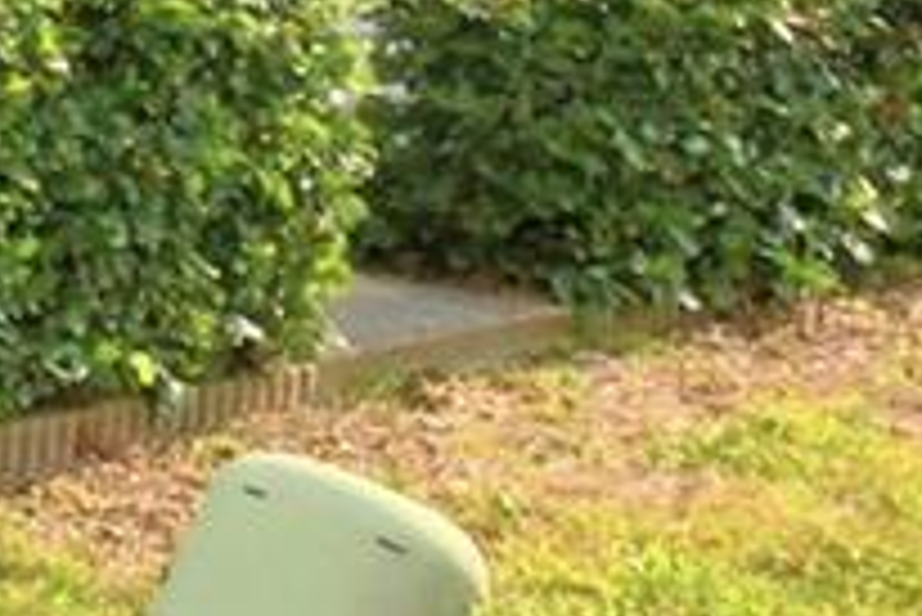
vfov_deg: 11.5
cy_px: -166
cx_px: -1300
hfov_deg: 13.1
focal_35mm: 117
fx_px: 2999
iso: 100
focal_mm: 10
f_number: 10
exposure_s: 1/250
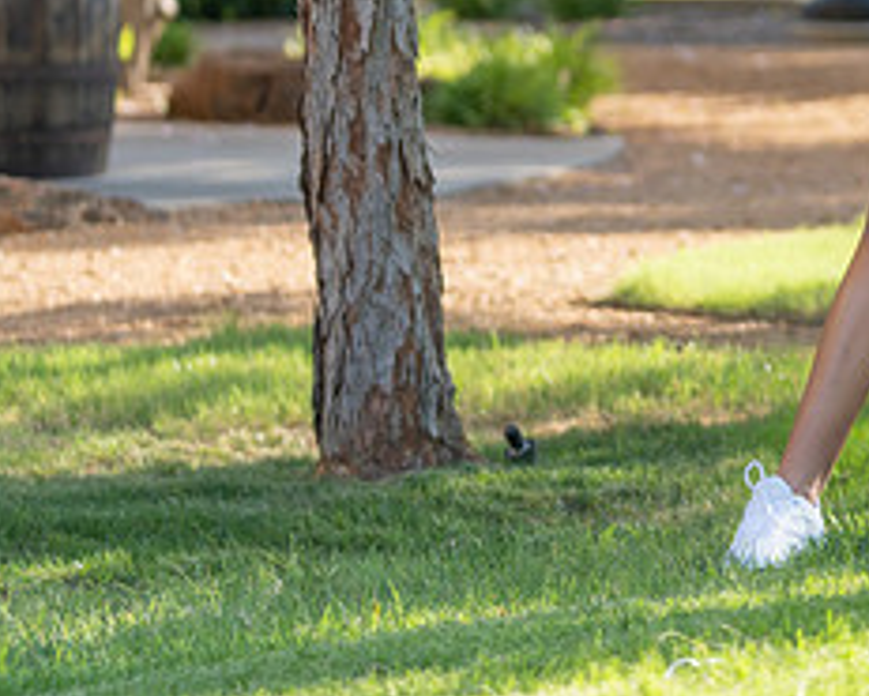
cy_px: -105
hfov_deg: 8.1
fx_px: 6072
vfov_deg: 6.5
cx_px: 1007
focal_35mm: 236
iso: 100
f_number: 2.8
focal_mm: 84
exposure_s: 1/320
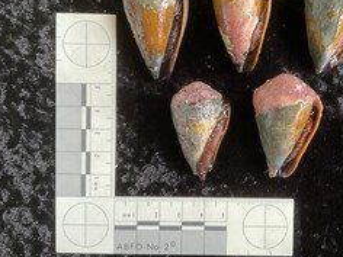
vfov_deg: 33.5
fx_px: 426
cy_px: 104
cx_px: 240
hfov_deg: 43.0
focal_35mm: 43
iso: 125
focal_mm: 3
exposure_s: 1/60
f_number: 1.8
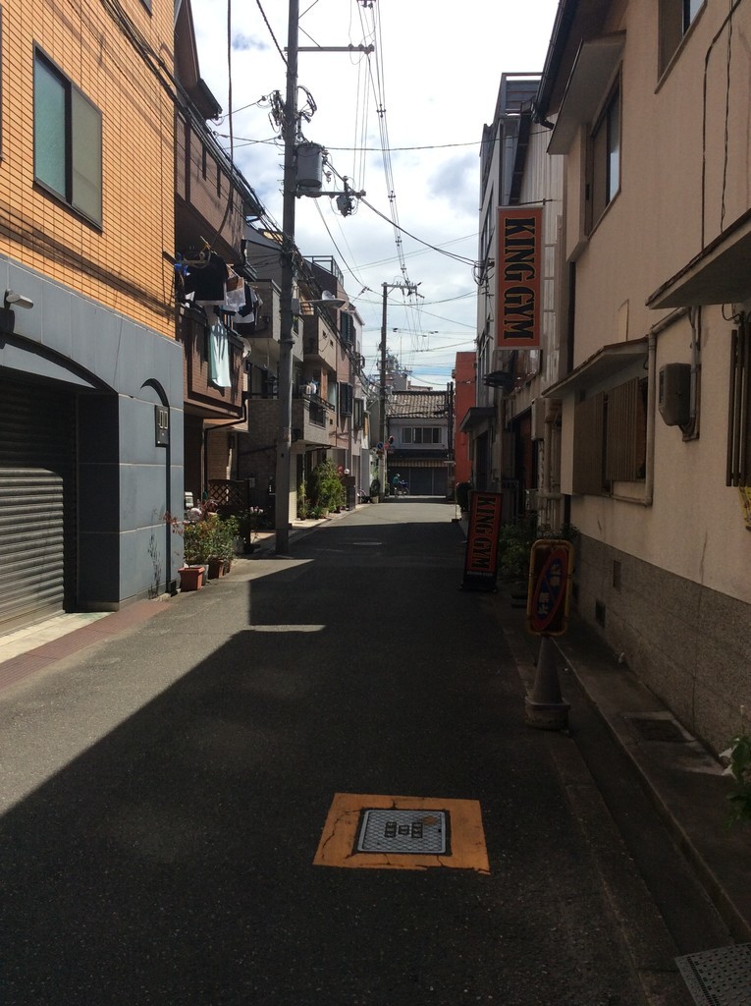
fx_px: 928
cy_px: 503
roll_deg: +0.0
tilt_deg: -3.0
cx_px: 376
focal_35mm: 32
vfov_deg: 56.9
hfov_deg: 44.1
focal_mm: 3.3
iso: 32
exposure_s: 1/1845
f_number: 2.4
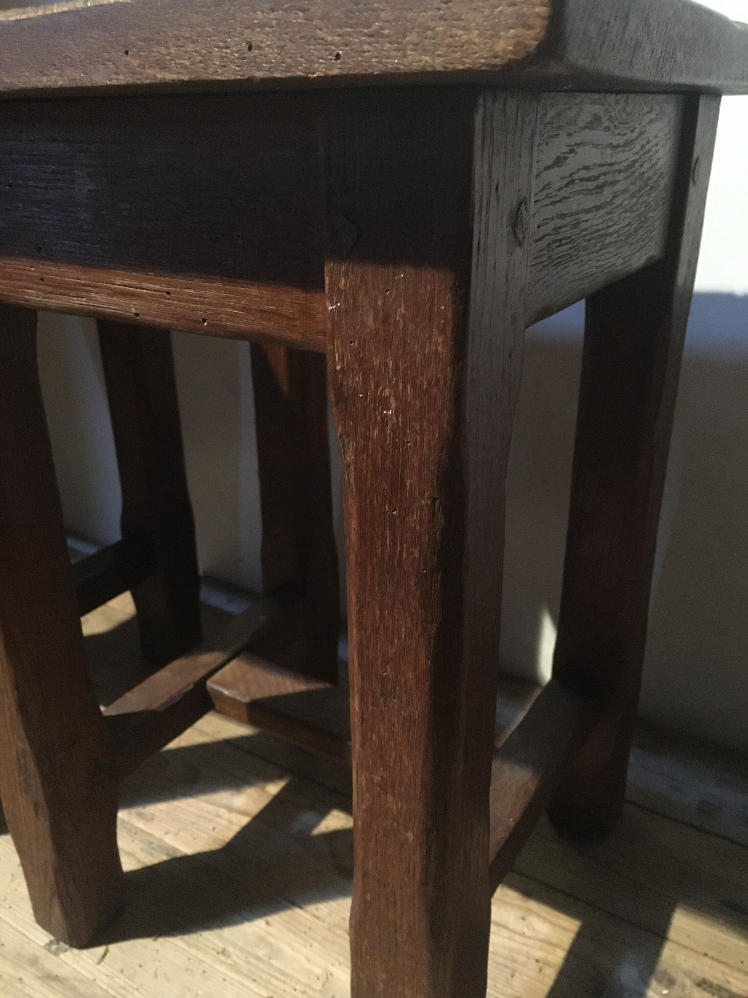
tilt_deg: -23.7
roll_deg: +1.3
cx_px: 374
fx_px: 836
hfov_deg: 48.2
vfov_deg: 61.7
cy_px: 499
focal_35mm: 29
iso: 640
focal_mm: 4.15
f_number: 2.2
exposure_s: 1/17
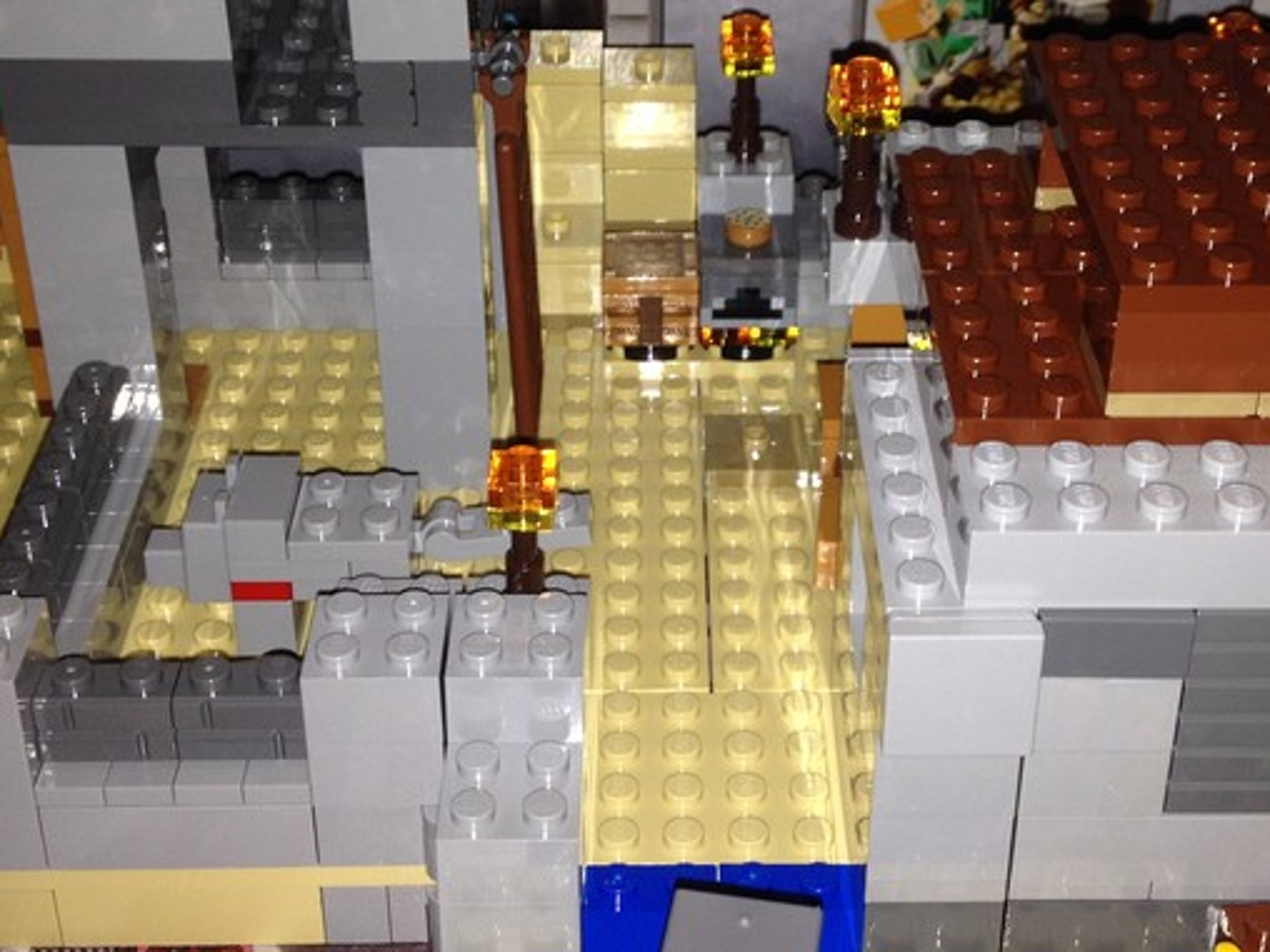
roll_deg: -0.2
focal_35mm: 62
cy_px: 384
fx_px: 2275
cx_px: 705
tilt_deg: -34.4
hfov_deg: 31.2
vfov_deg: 23.6
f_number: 2.4
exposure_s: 1/37
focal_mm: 4.28
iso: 50
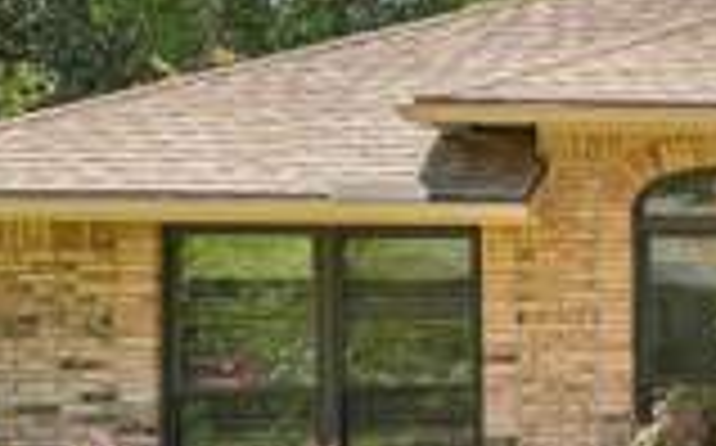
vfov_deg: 16.5
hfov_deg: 17.7
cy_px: 311
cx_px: 1459
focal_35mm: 79
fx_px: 1531
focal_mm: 15.3
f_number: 9
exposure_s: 1/160
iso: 400
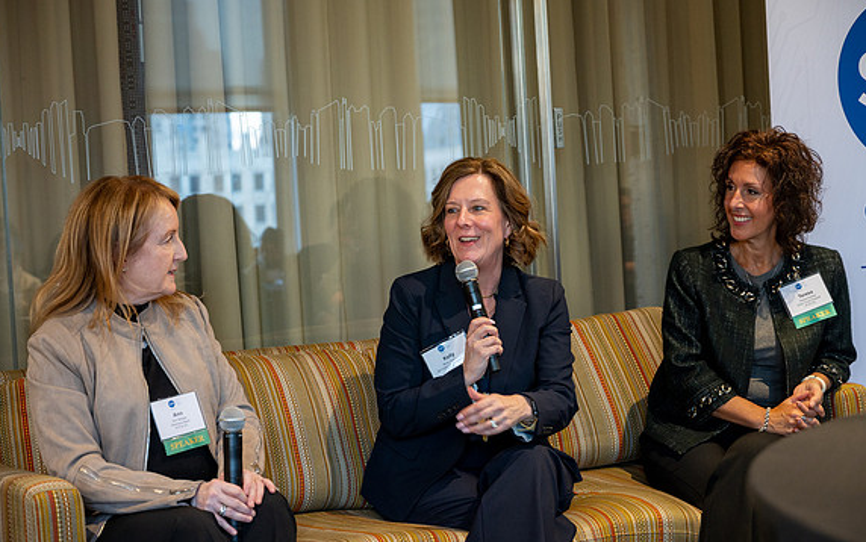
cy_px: 291
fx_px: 1511
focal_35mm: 64
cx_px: 435
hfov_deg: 32.0
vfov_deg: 20.3
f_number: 4
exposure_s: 1/50
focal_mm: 62
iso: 1600
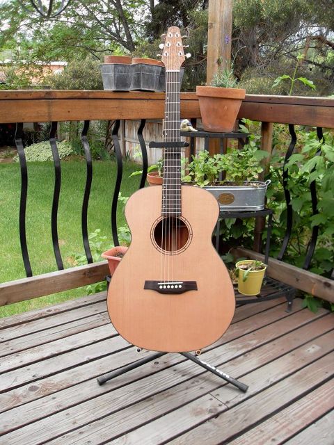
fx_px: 450
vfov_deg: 52.6
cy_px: 222
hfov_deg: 40.7
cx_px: 167
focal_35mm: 35
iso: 80
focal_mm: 6.3
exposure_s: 1/125
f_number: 2.8
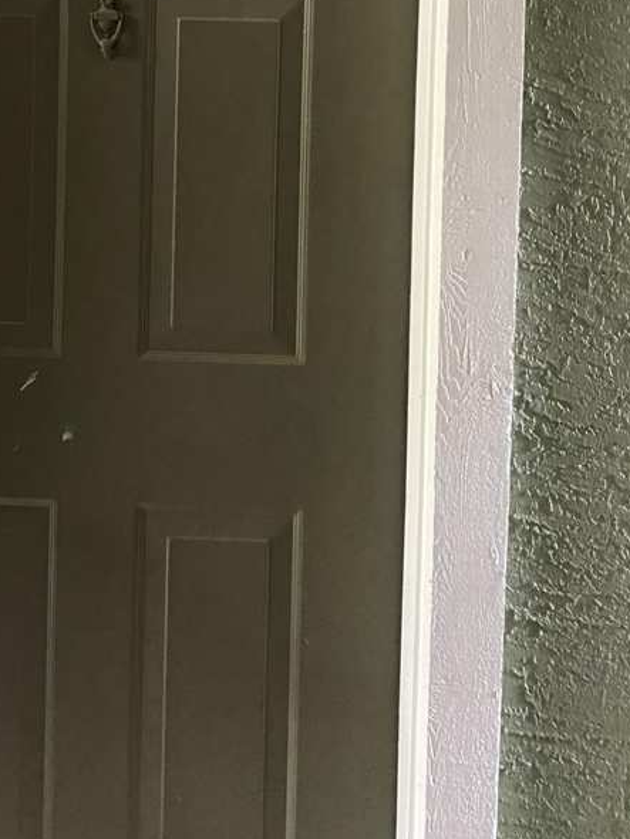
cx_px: 149
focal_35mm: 47
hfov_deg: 30.3
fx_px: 1140
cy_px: 145
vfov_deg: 38.6
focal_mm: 4.25
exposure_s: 1/30
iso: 640
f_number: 1.8
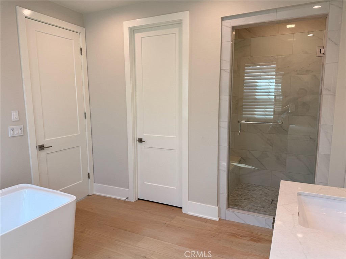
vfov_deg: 56.8
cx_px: 173
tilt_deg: -7.6
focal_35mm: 24
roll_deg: +0.1
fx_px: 240
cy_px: 130
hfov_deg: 71.6
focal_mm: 6.76
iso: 50
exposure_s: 1/136
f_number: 1.78
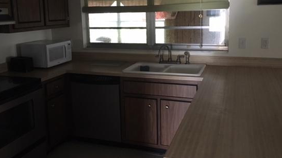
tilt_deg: -9.8
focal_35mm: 37
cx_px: 129
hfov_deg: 54.0
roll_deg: +1.8
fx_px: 277
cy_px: 57
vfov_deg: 31.8
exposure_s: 1/15
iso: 250
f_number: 2.2
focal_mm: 4.15
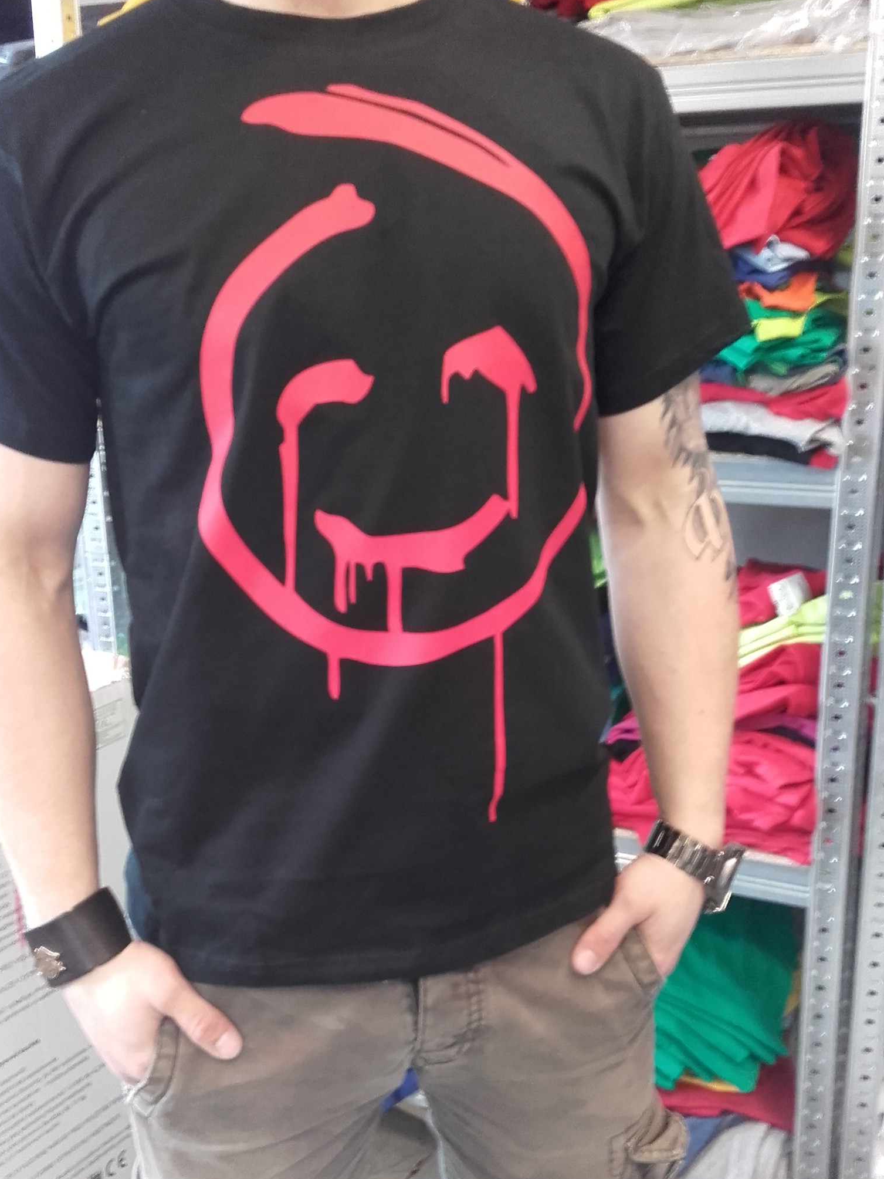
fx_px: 1362
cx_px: 405
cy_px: 652
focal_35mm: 40
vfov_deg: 46.7
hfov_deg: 35.9
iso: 170
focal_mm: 3.31
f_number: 2.2
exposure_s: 1/8
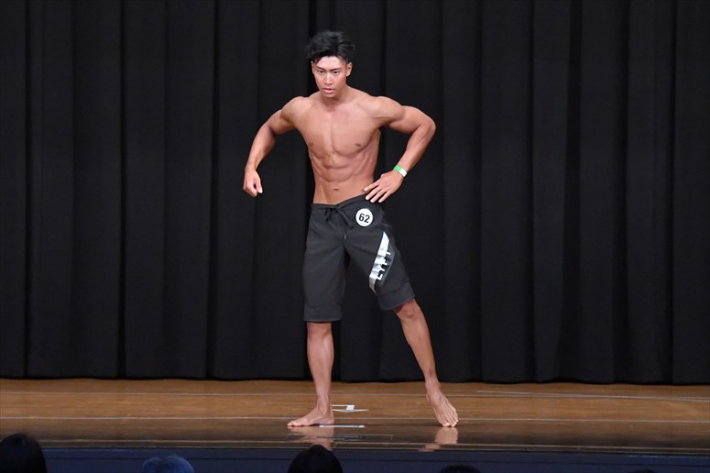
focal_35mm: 202
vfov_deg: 6.8
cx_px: 355
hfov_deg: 10.2
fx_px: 3982
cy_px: 236
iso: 8000
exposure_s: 1/400
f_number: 5.6
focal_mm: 135
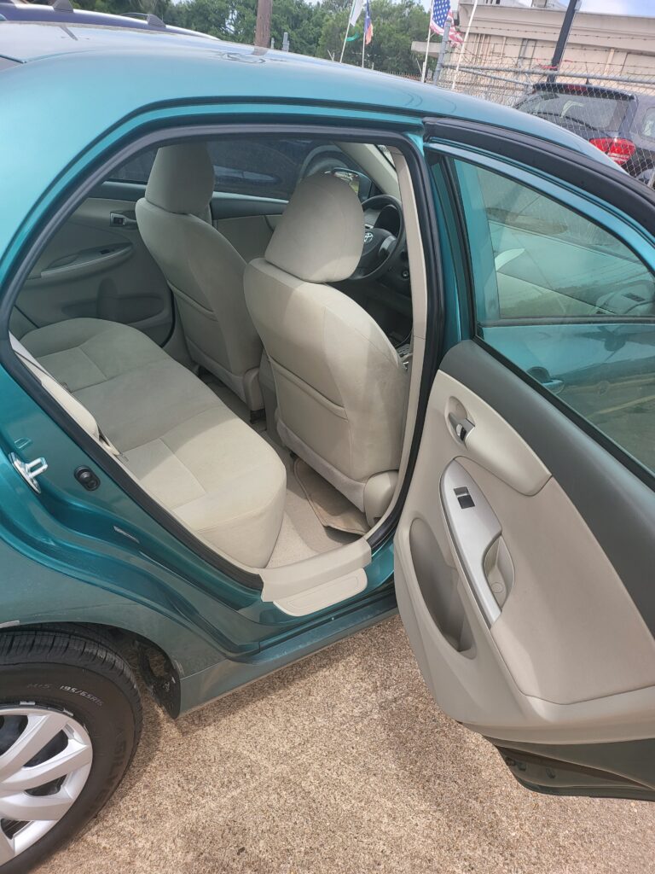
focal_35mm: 24
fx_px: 606
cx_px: 328
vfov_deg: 71.6
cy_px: 437
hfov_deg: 56.8
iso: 40
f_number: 1.8
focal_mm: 5
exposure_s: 1/912
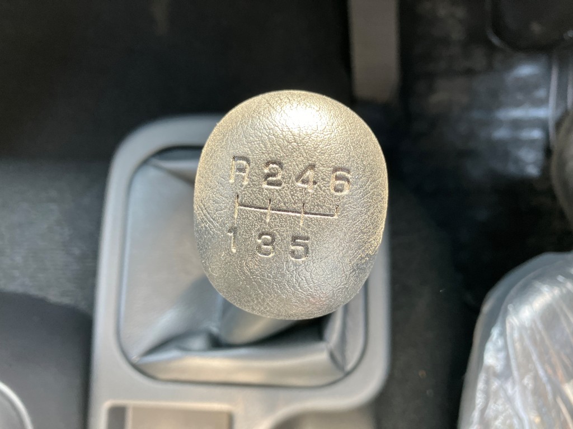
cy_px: 214
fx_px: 463
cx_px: 286
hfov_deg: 63.4
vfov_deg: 49.7
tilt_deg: -82.1
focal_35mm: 28
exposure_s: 1/102
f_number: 1.8
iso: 80
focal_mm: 3.99
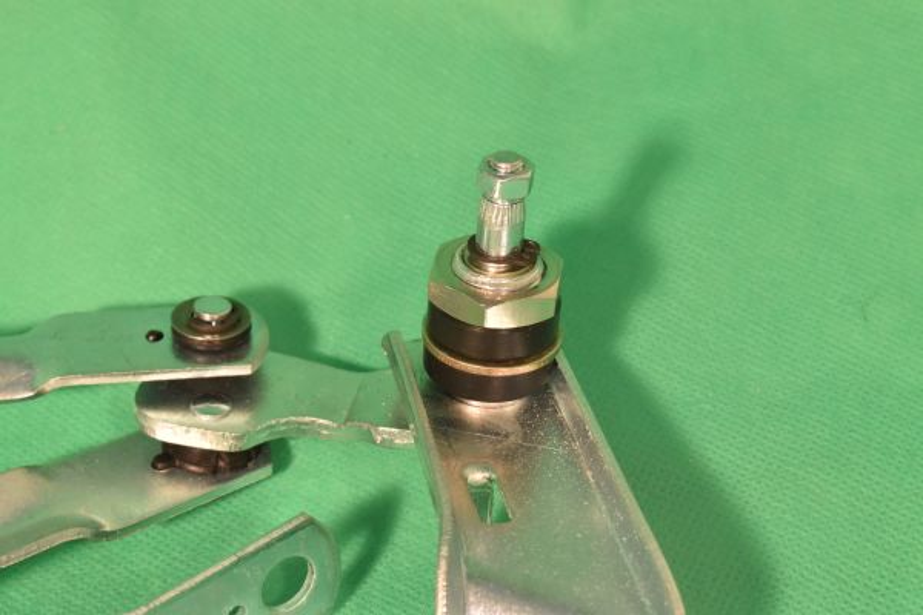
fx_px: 2115
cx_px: 462
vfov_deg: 16.6
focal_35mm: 82
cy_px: 308
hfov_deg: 24.6
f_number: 14
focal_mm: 55
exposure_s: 1/100
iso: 1600
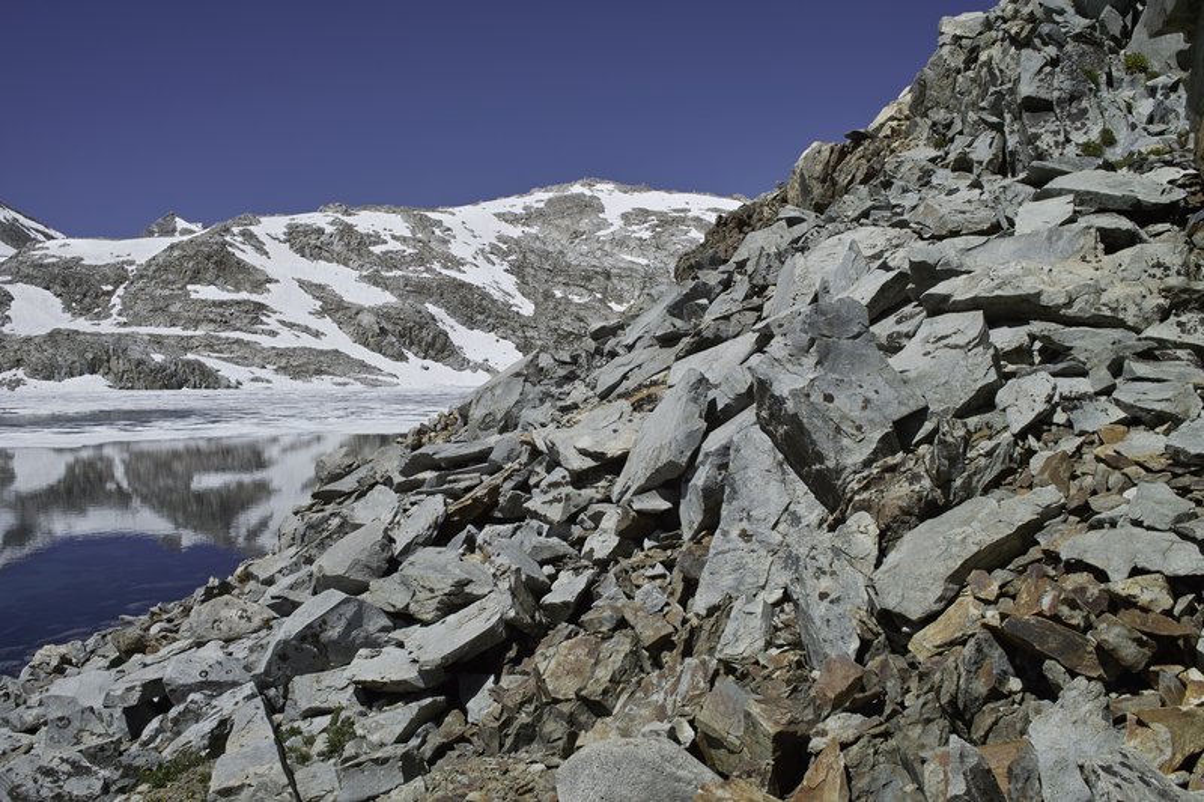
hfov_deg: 65.5
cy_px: 401
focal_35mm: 28
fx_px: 936
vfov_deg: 46.4
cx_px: 602
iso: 100
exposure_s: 1/200
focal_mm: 16.6
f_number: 9
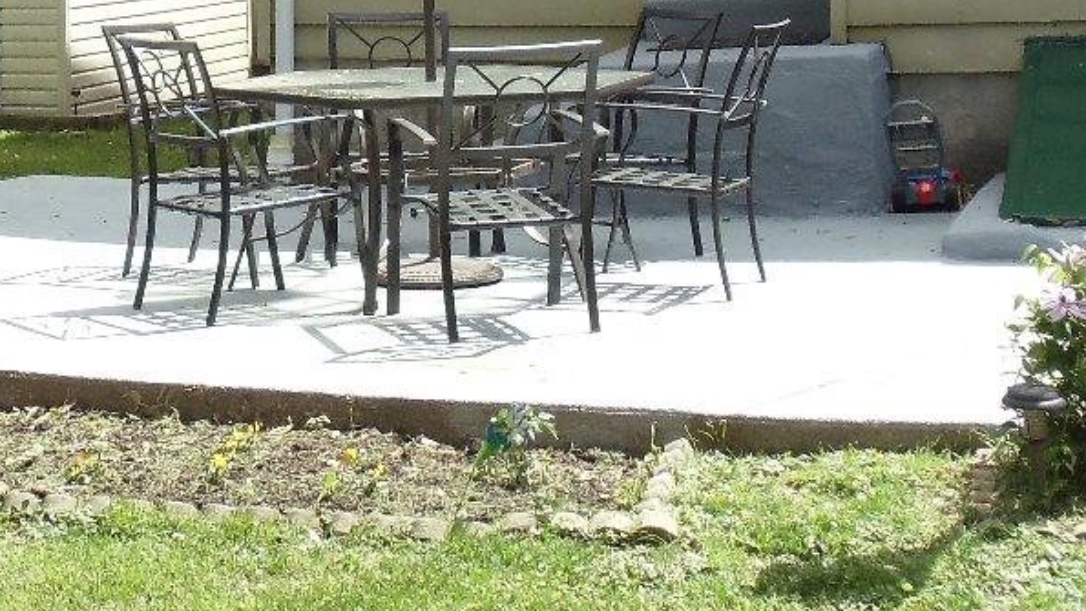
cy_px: -250
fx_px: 3341
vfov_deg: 10.2
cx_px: 223
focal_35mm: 116
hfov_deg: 18.3
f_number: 3.5
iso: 100
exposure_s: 1/500
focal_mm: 6
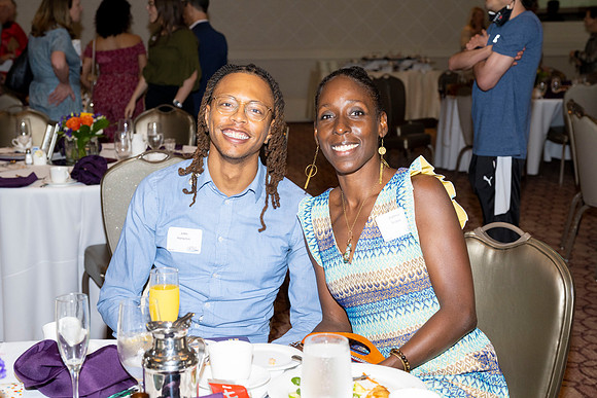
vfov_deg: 23.8
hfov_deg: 35.0
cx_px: 298
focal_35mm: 57
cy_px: 199
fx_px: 945
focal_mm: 57
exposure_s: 1/160
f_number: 5.6
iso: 1000
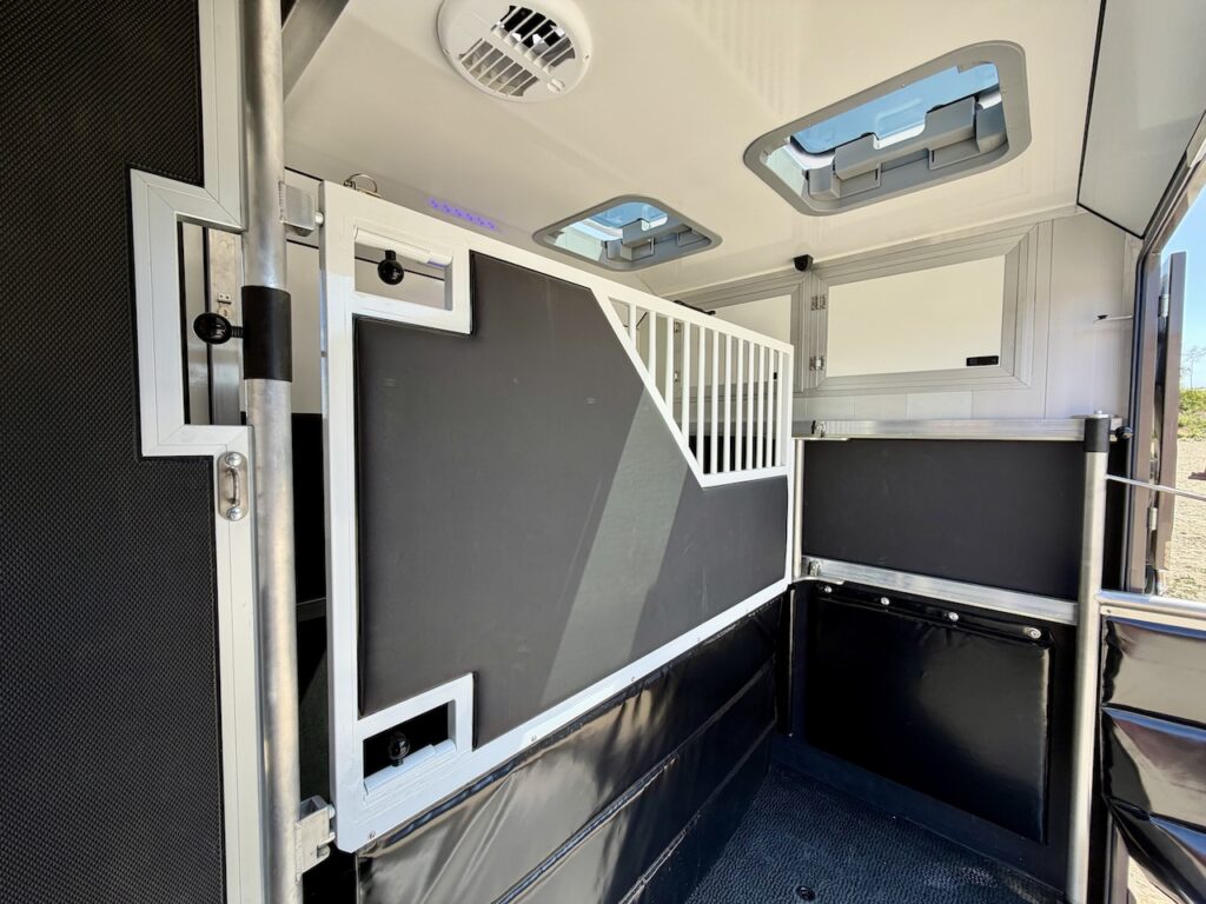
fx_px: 488
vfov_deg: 85.7
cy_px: 452
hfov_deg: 102.1
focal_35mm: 14
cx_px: 603
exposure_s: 1/255
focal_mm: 2.22
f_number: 2.2
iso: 40
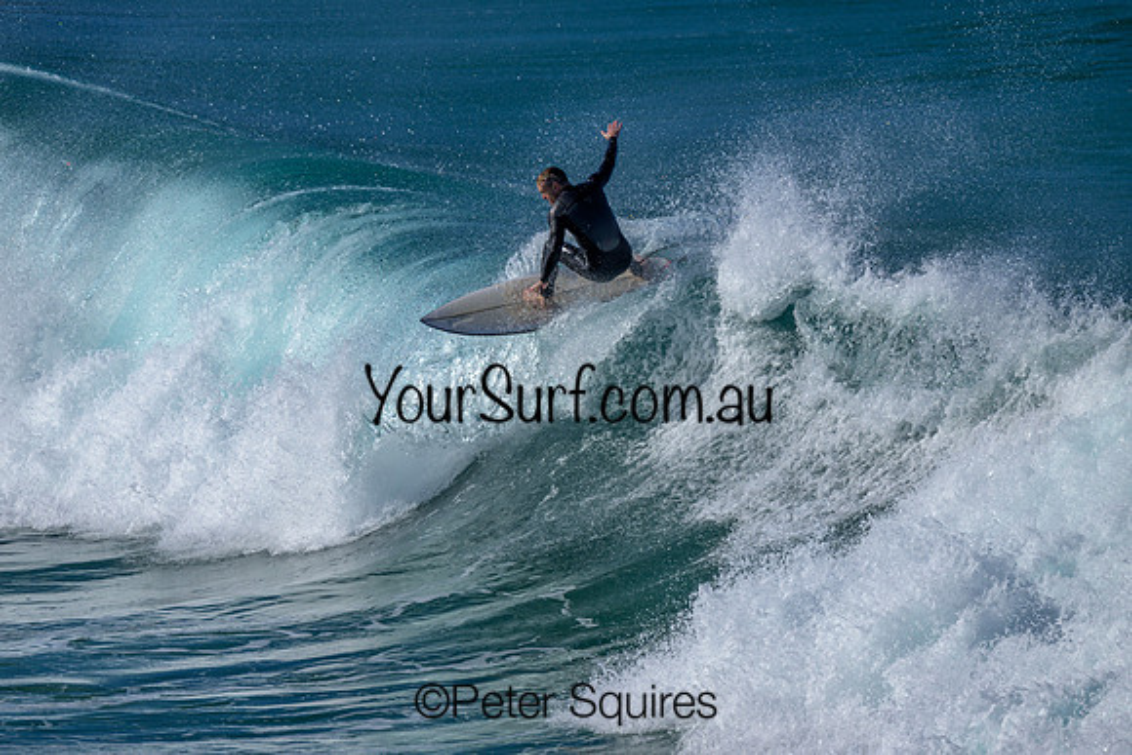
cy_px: 378
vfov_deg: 1.7
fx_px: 25160
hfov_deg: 2.6
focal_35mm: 800
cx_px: 566
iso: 160
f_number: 6.3
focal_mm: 800
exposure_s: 1/2000
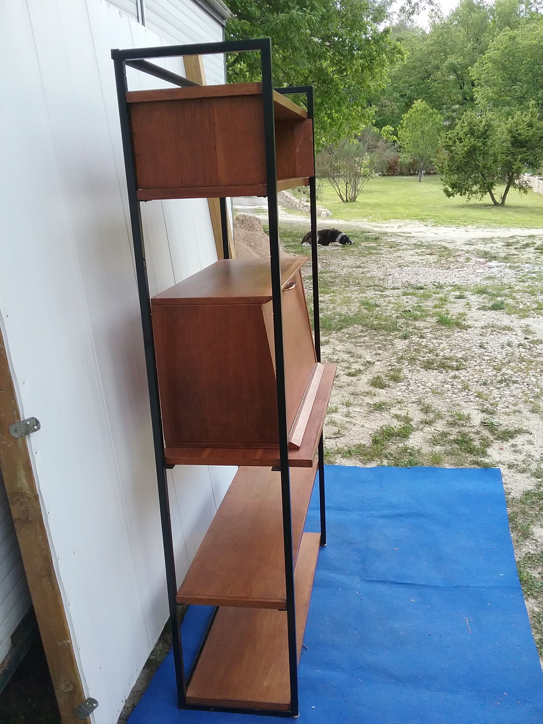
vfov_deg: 58.4
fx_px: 648
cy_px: 362
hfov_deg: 45.4
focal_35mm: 31
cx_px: 272
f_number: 2.2
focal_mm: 3.3
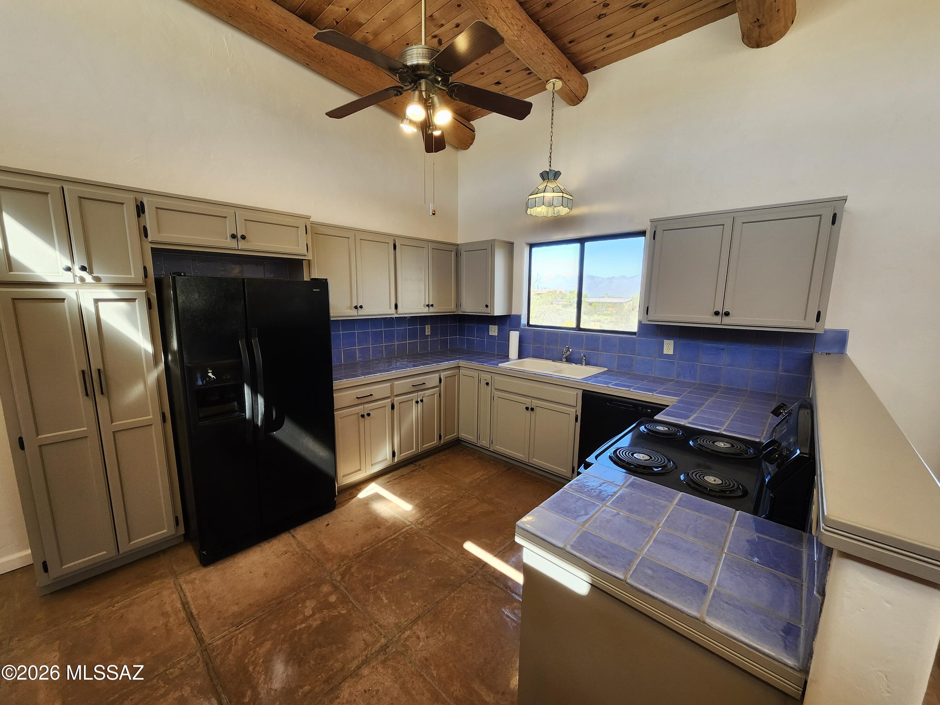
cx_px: 470
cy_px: 352
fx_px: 353
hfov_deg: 106.2
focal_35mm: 13
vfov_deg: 89.9
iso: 80
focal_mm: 1.74
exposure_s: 1/120
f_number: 2.2
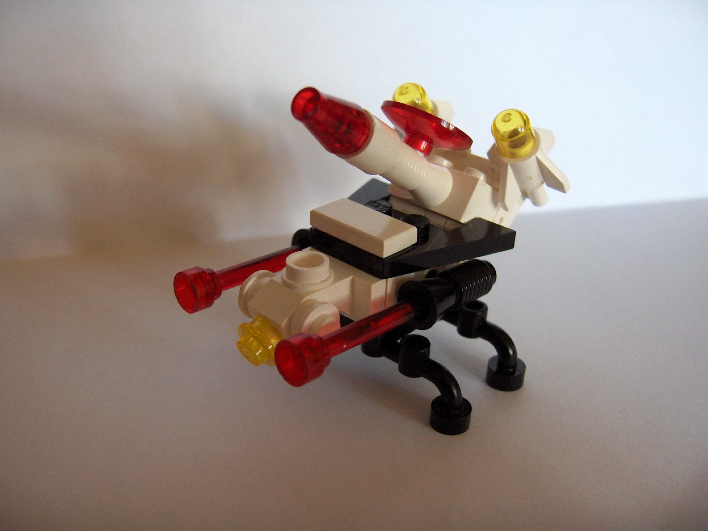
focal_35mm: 39
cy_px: 266
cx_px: 354
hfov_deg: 47.9
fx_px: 798
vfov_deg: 36.8
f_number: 2.8
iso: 200
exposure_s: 1/47.6
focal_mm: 8
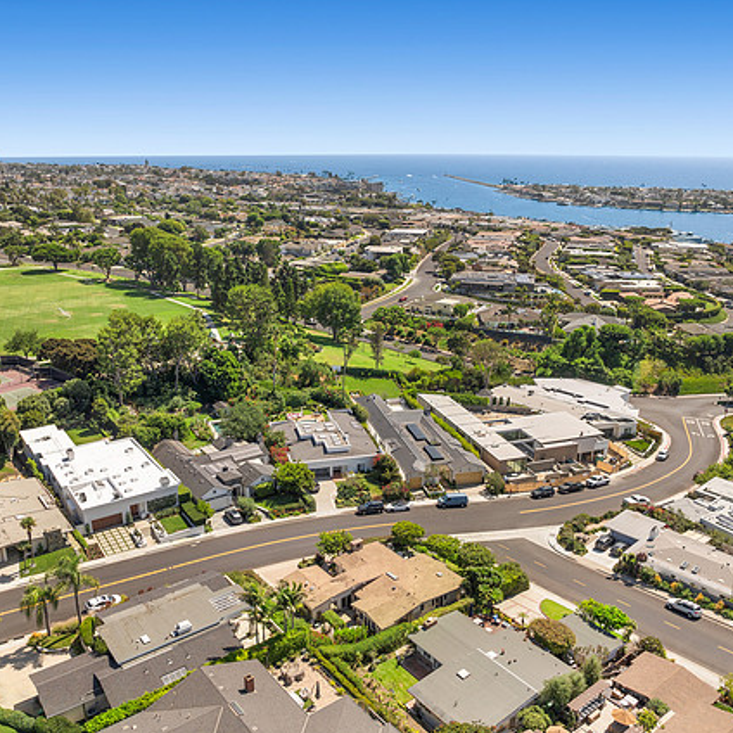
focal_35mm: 29
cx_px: 358
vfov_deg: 55.6
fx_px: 695
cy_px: 370
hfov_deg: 55.6
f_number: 2.8
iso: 130
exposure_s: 1/1600
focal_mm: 12.29
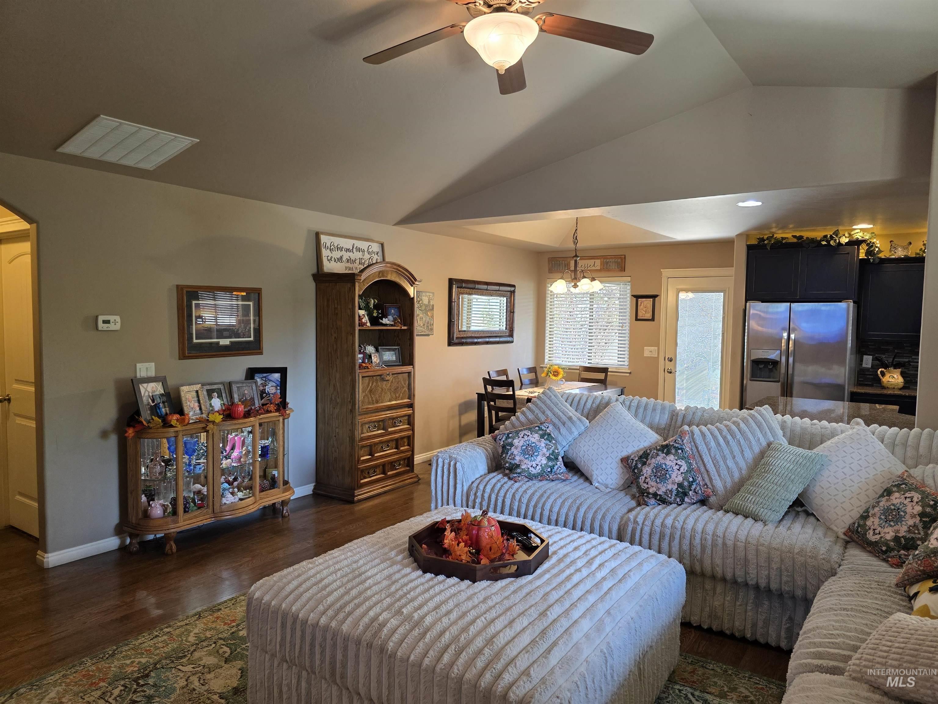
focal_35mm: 23
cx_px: 469
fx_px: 623
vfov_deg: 58.9
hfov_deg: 73.9
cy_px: 352
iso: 250
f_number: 1.7
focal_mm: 6.3
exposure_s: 1/120
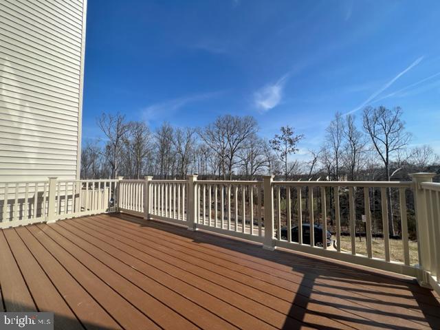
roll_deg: +0.1
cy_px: 165
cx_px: 220
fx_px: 165
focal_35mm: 13
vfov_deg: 89.9
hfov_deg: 106.2
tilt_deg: +3.0
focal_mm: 1.57
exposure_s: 1/1783
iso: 32
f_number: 1.8
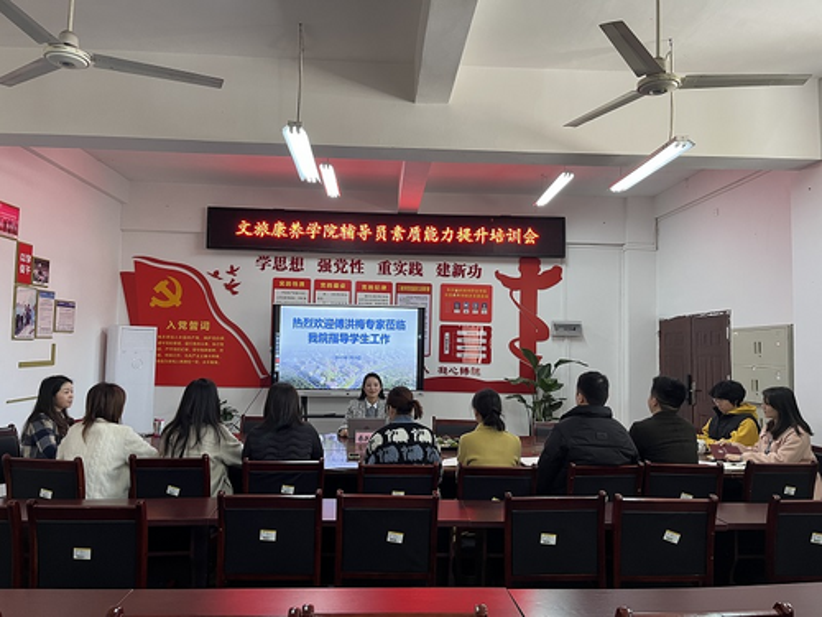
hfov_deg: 67.3
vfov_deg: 53.1
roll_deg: -0.9
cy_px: 308
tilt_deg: +2.9
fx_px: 617
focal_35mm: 26
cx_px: 411
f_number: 1.6
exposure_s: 1/91
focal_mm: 5.1
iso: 125
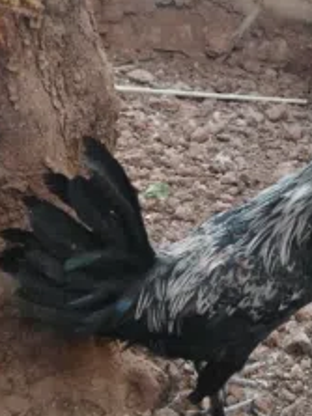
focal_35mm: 43
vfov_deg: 43.8
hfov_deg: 32.2
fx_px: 517
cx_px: 269
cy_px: 228
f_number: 1.75
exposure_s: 1/100
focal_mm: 5.25
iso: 2241
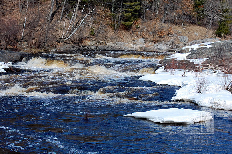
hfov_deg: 24.6
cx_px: 116
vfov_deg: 16.5
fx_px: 531
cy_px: 77
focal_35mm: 82
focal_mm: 55
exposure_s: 1/160
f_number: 16
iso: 200
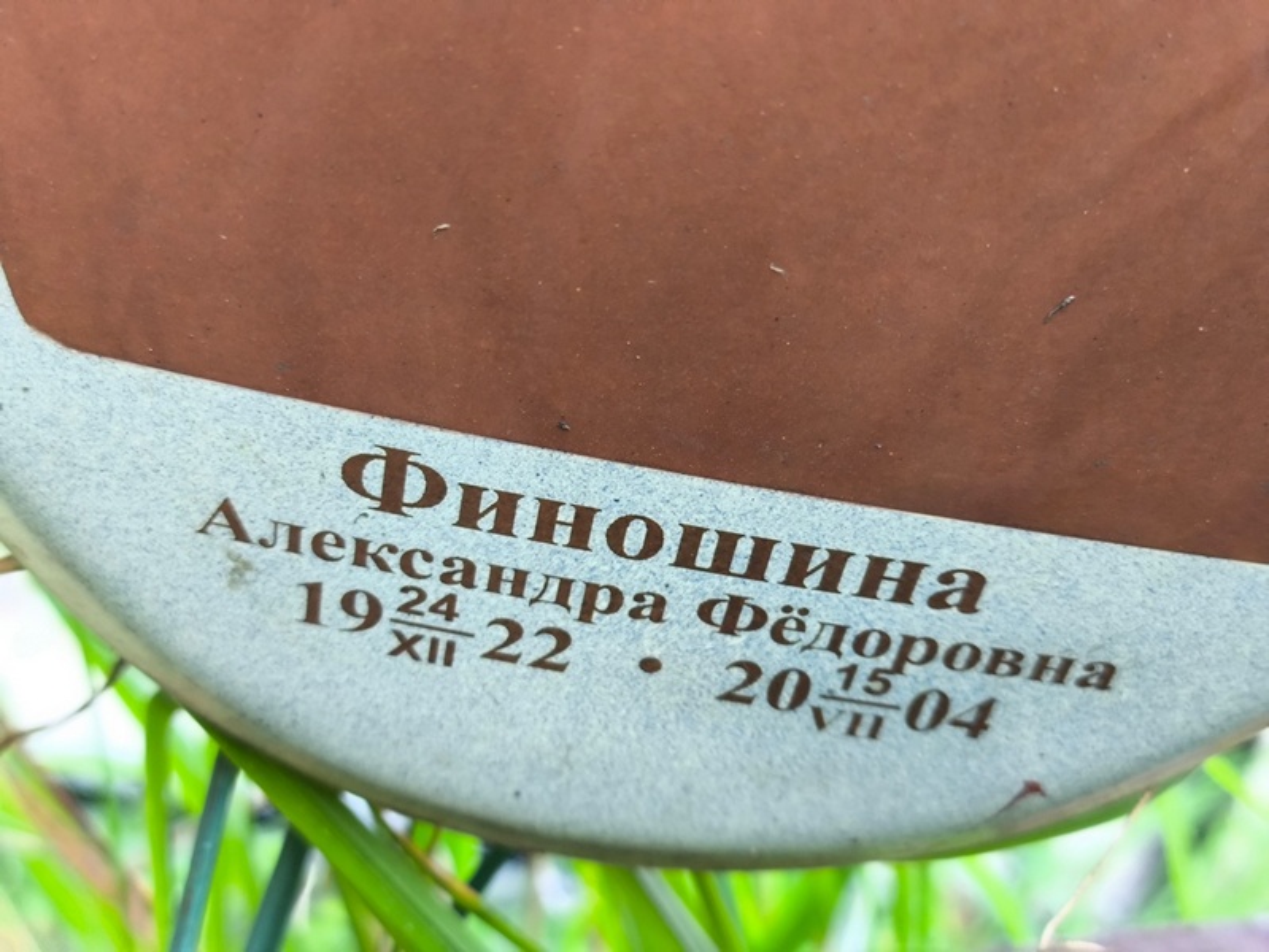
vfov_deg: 29.1
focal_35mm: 50
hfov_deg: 38.2
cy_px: 476
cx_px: 634
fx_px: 1834
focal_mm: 4.71
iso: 200
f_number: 1.7
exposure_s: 1/60
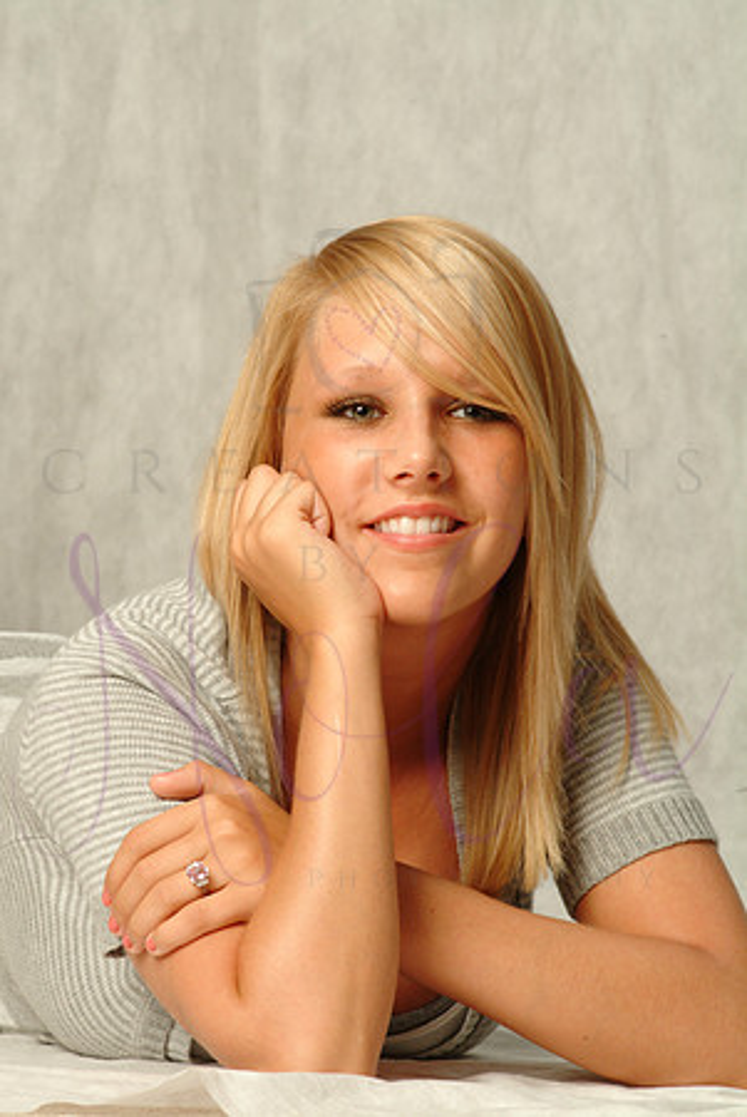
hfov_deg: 6.0
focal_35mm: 231
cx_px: 374
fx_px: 7173
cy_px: 558
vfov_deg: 8.9
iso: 400
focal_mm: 154
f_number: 11
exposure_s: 1/125
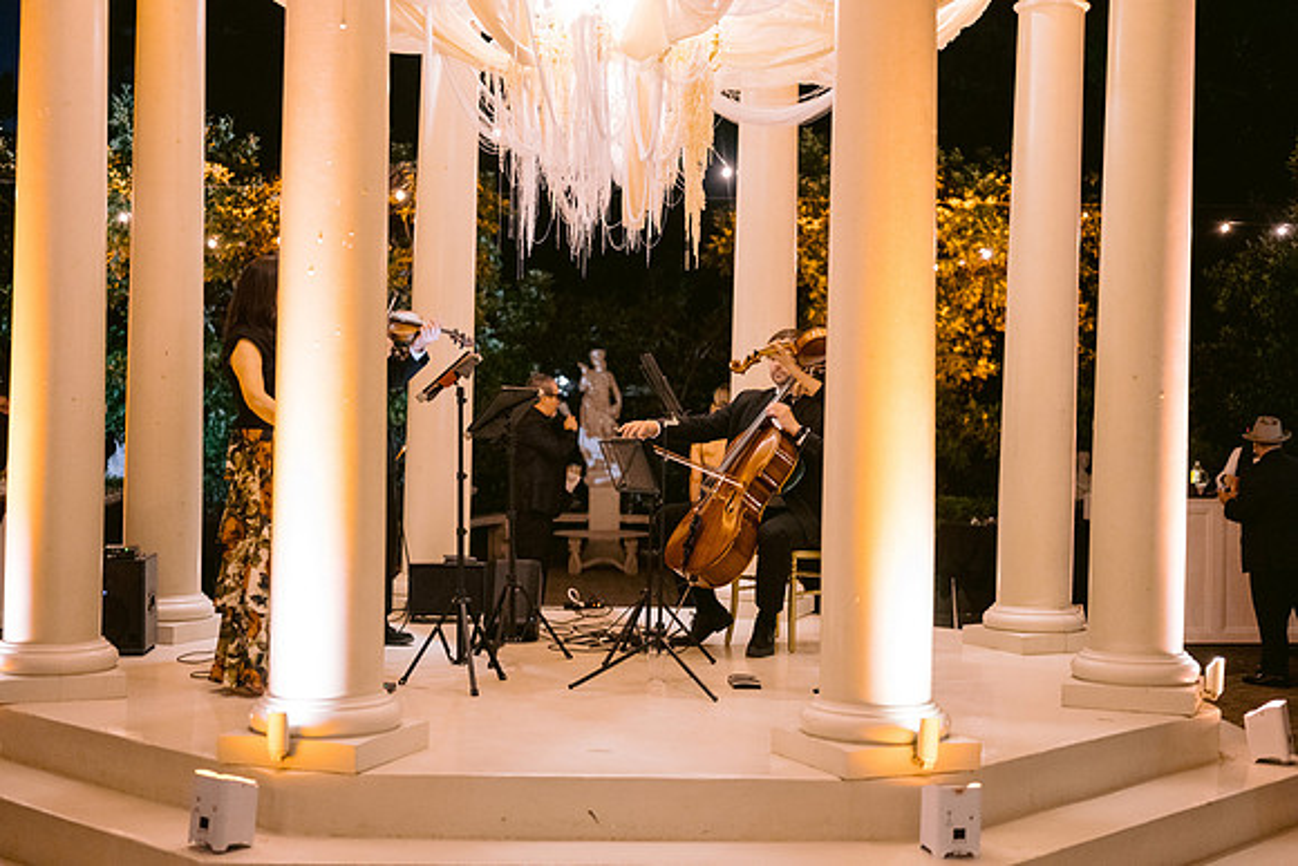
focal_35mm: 50
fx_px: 1803
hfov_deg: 39.6
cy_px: 433
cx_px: 649
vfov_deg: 27.0
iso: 2000
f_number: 1.8
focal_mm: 50
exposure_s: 1/60
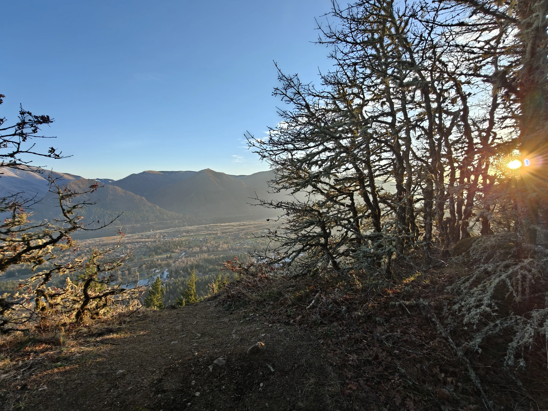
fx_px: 237
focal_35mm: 15
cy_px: 206
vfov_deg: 81.7
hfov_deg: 98.2
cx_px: 274
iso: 160
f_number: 2
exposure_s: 1/199
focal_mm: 2.3
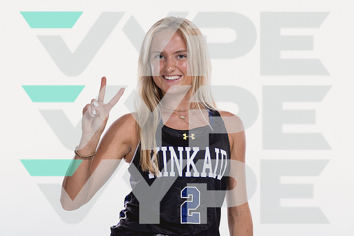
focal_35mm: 72
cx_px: 176
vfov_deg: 18.8
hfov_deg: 27.9
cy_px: 117
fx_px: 713
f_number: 5.6
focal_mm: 70
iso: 400
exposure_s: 1/250
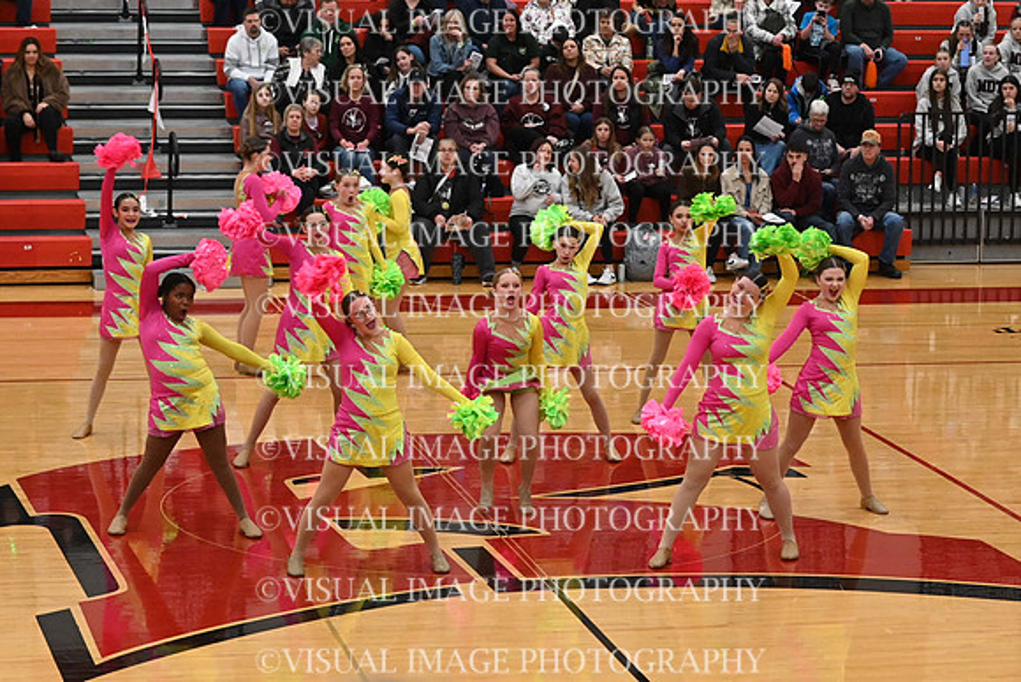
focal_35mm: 105
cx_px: 510
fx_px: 2978
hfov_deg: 19.5
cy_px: 341
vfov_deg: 13.0
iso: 6400
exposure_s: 1/400
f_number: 4
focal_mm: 70
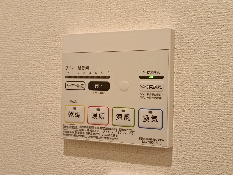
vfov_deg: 29.1
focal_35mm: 50
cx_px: 116
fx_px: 337
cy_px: 88
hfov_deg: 38.2
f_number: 1.7
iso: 1250
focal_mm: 4.7
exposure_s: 1/60
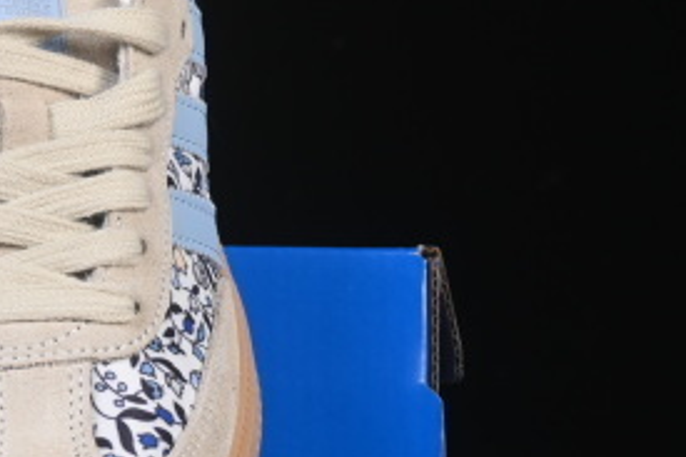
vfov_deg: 6.3
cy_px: 256
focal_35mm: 218
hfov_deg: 9.3
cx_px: -227
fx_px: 4151
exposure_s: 1/80
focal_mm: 50
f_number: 8
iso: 160
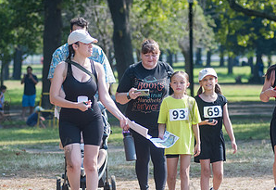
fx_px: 2501
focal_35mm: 323
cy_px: 128
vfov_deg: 4.3
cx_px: 145
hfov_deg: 6.3
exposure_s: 1/1600
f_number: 3.5
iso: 500
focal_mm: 120
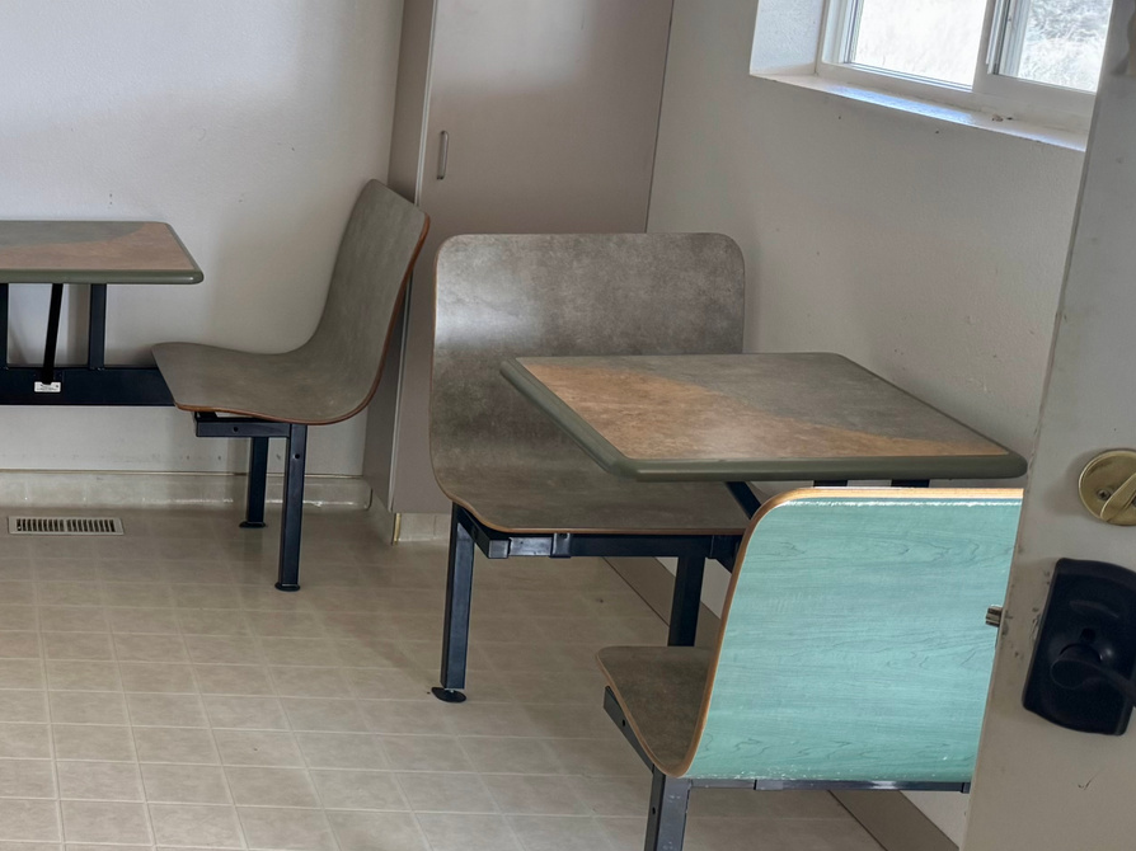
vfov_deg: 26.5
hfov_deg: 31.0
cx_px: -122
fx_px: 1804
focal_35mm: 55
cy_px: 406
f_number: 1.78
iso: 125
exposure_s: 1/121
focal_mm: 6.76
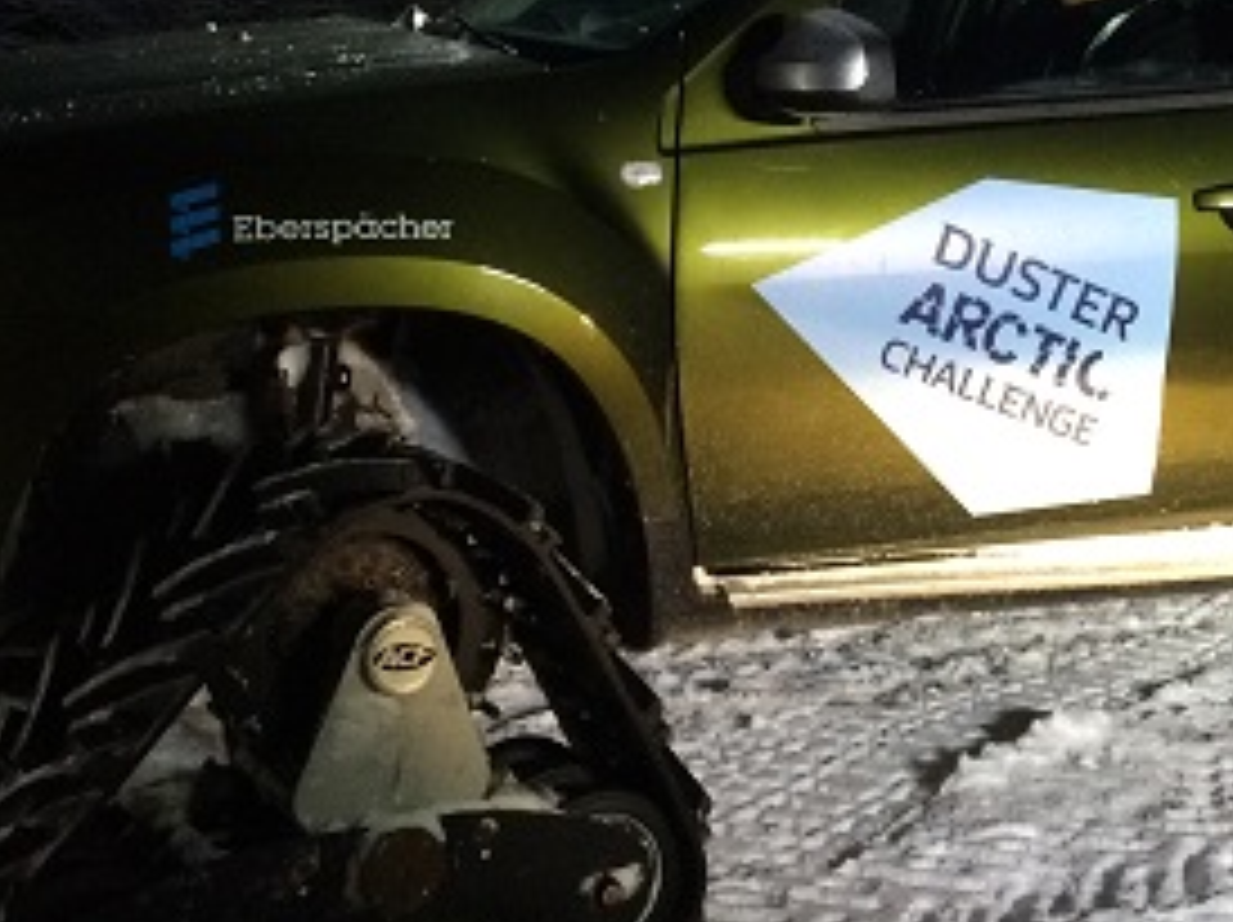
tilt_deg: +1.7
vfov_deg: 20.4
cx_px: 922
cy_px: 171
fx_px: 2527
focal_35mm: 71
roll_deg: +1.5
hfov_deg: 27.1
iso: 320
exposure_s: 1/33
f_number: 2.2
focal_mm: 4.15
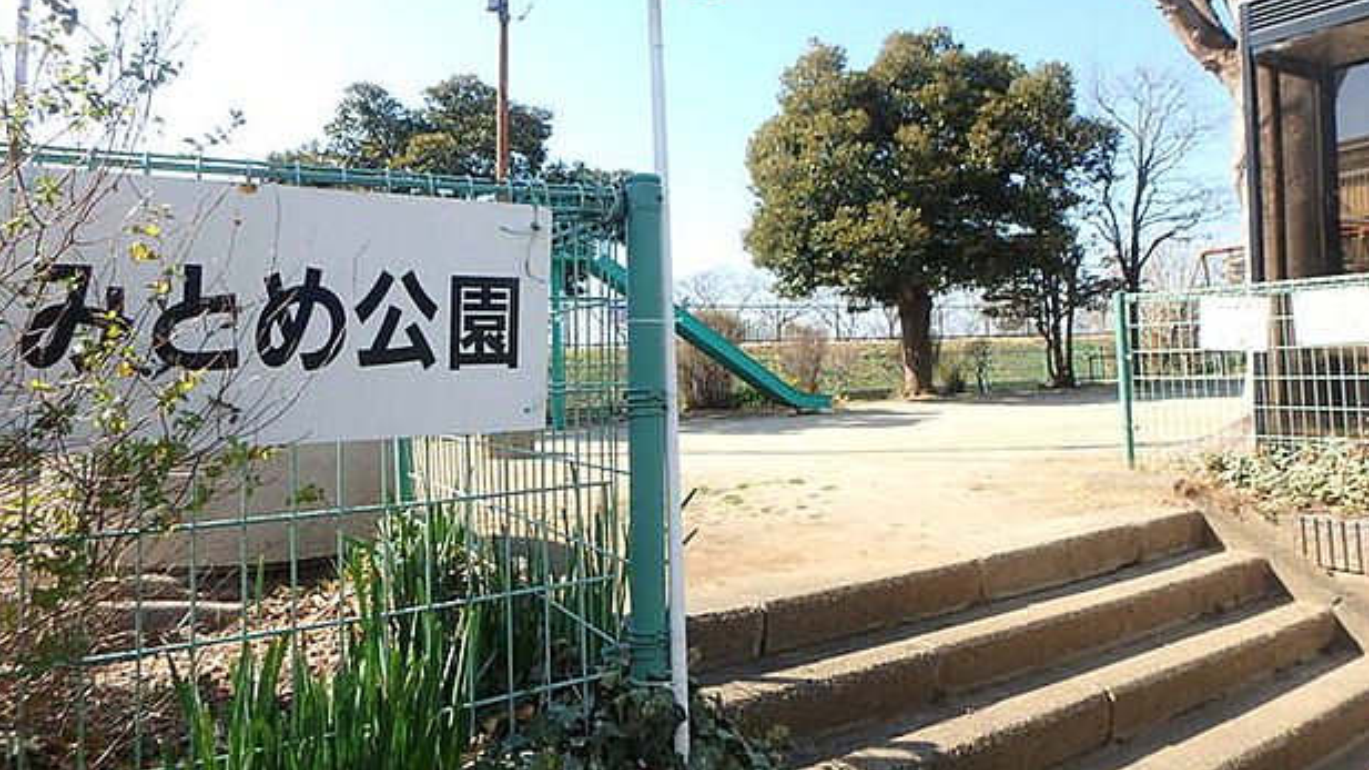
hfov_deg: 78.7
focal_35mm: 23
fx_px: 835
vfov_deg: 49.2
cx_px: 686
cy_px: 312
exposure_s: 1/500
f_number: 3.5
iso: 125
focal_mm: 3.7
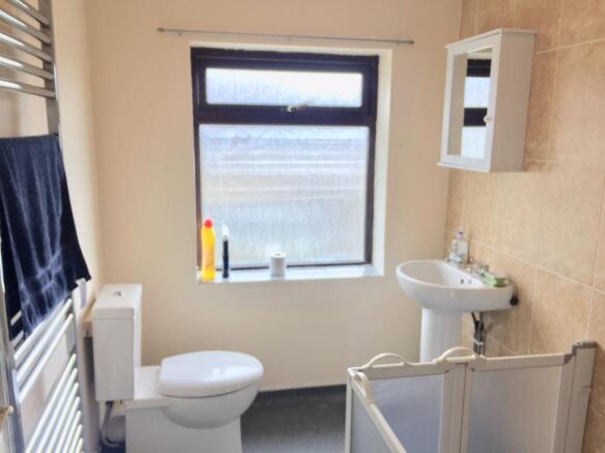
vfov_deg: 48.2
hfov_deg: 61.7
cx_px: 302
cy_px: 226
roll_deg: -0.2
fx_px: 507
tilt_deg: -11.1
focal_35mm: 29
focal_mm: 4.15
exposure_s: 1/33
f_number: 2.2
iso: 32
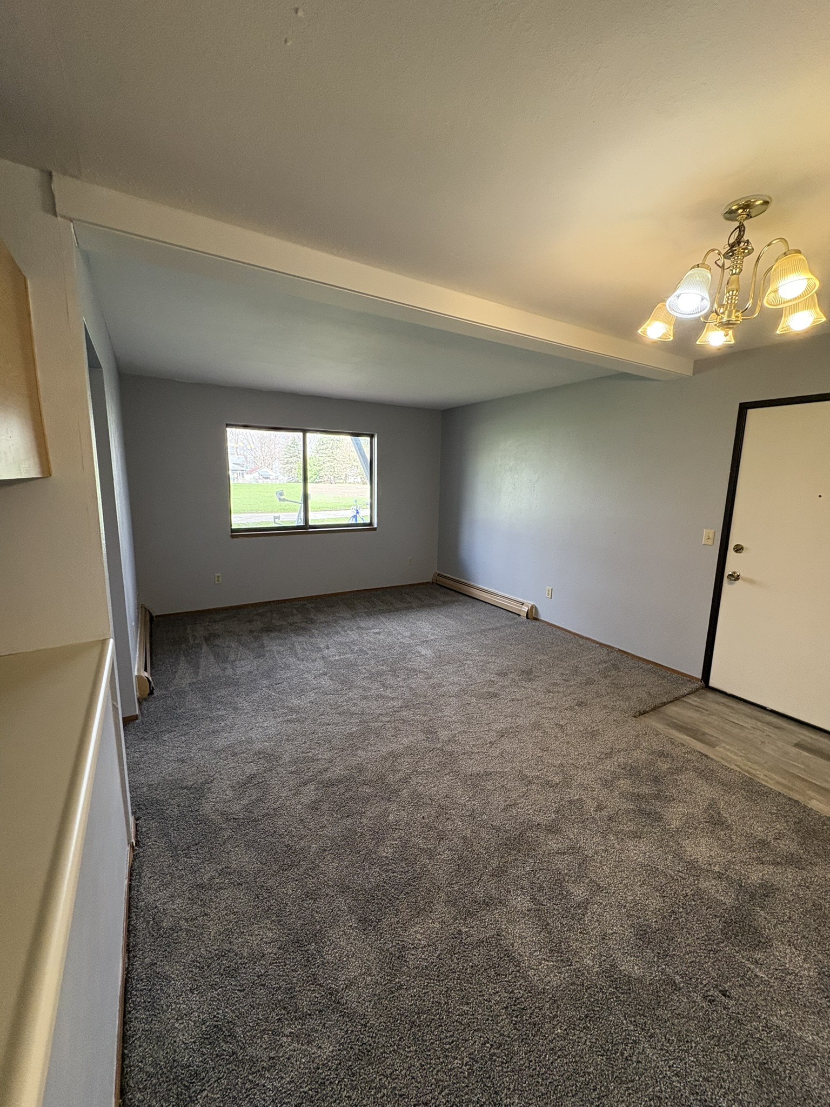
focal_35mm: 14
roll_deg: -0.7
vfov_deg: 102.1
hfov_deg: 85.7
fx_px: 448
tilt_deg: -9.4
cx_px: 415
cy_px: 554
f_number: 2.2
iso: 320
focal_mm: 2.22
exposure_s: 1/120
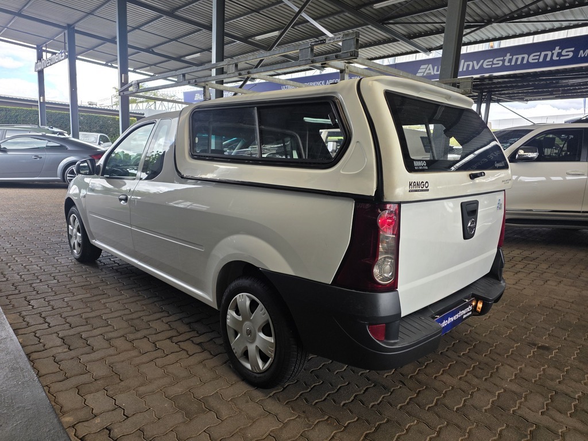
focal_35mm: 23
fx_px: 391
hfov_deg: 73.9
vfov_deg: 58.9
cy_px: 220
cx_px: 294
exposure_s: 1/180
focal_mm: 6.25
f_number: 1.7
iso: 40
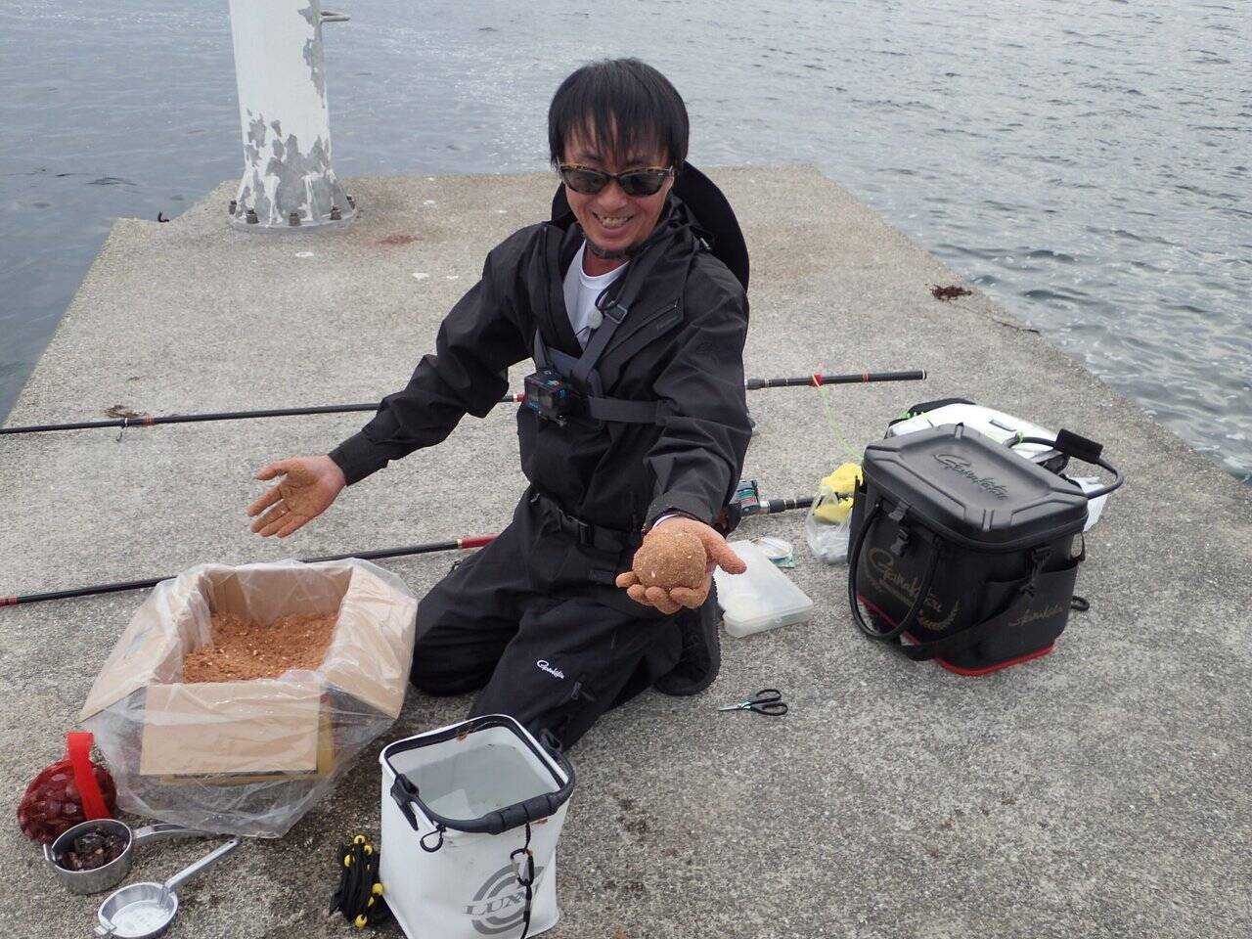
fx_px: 1266
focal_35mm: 35
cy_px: 470
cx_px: 626
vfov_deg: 40.7
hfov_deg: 52.6
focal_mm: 6.42
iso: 100
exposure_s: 1/125
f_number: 2.6
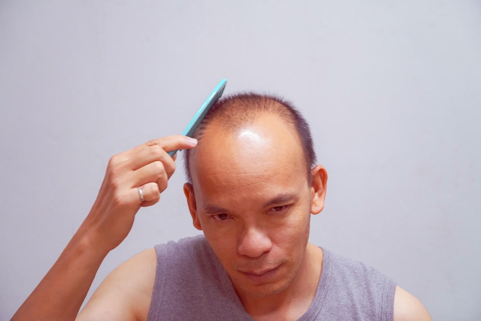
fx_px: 1203
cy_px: 160
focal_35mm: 90
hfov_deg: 22.6
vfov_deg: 15.2
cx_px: 240
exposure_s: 1/10
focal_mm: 60
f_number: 5
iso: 200
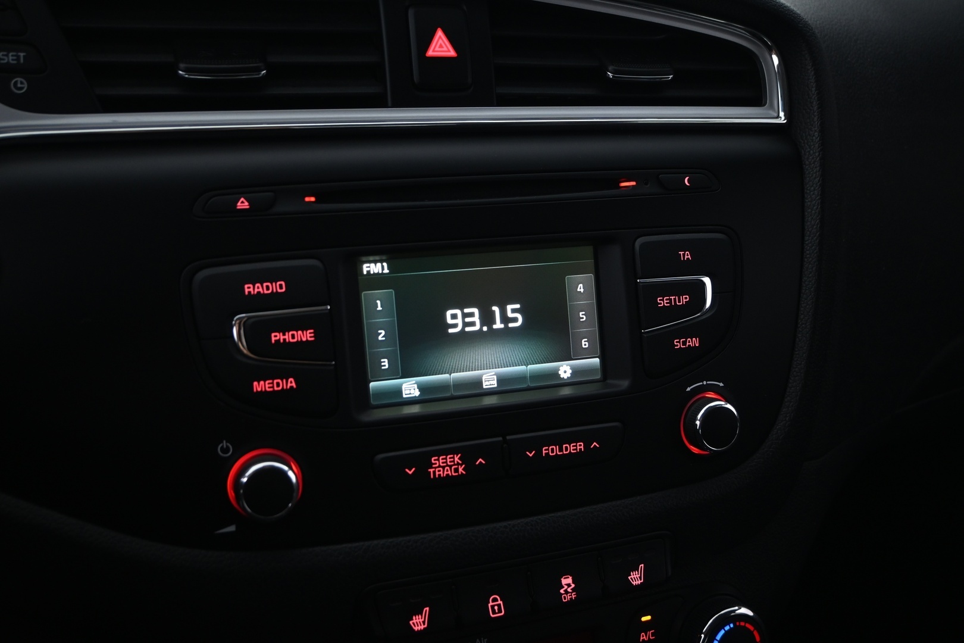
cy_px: 322
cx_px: 482
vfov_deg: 39.1
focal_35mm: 34
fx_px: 904
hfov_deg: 56.1
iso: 1000
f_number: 4
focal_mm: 22.5
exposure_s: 1/13
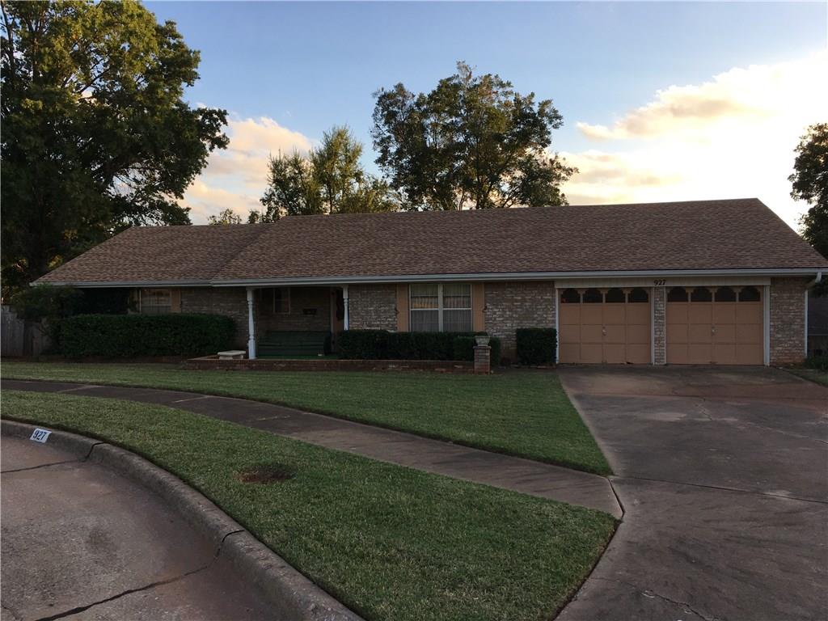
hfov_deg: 61.7
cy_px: 310
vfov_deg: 48.2
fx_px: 694
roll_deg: +0.3
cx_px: 414
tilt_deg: +0.1
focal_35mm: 29
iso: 25
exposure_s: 1/314
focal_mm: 4.15
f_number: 2.2
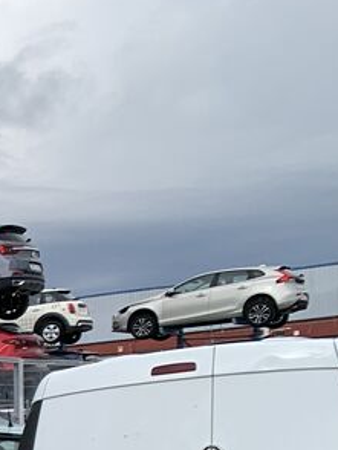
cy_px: 670
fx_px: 1378
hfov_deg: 11.1
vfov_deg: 16.8
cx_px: -537
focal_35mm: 106
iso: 25
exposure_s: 1/2075
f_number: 1.8
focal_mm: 4.25
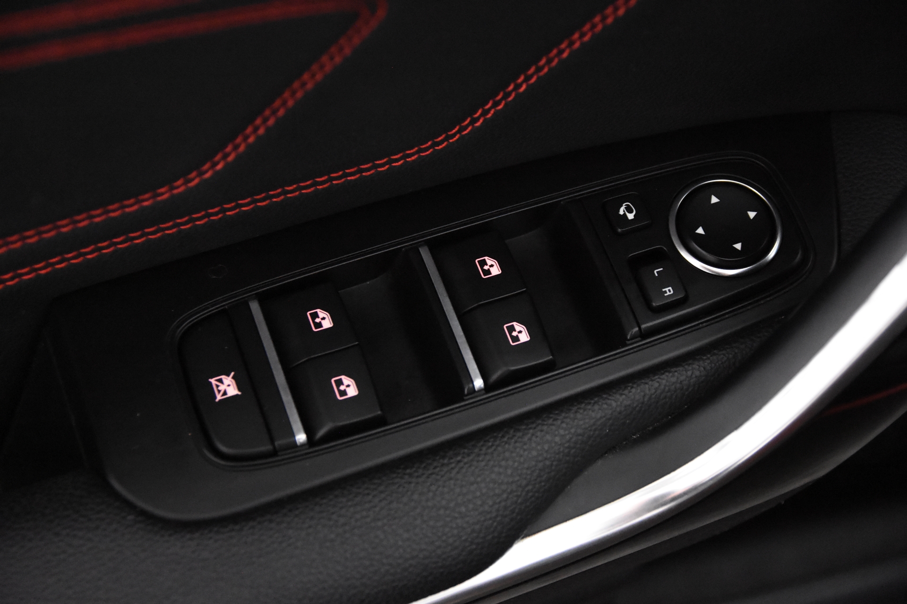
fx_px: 1700
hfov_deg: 29.9
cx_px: 454
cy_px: 302
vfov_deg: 20.2
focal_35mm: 68
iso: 8000
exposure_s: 1/80
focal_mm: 45
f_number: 3.5
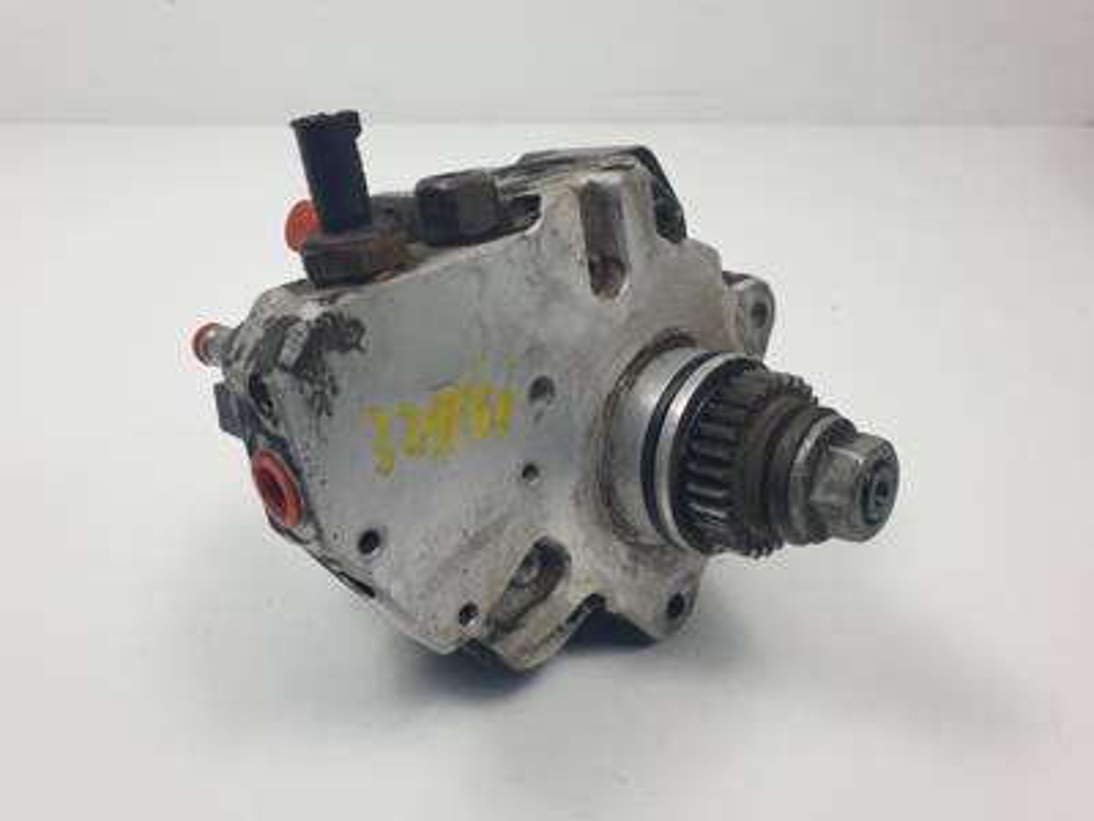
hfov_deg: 67.3
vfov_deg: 53.1
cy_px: 410
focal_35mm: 26
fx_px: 822
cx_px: 547
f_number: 2.4
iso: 50
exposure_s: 1/228
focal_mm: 4.3
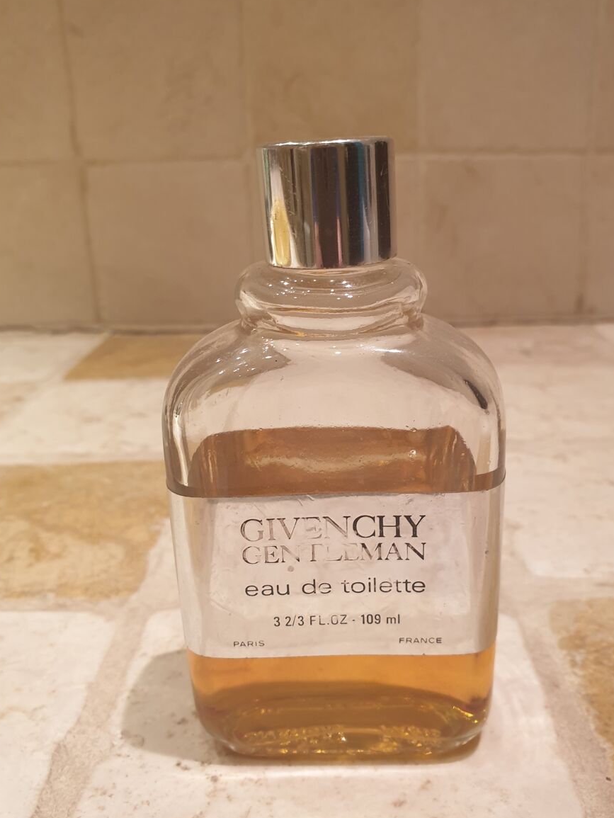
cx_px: 333
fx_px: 709
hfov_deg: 46.8
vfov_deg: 59.9
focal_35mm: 30
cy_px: 383
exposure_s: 1/50
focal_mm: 4.3
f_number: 2.4
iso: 160
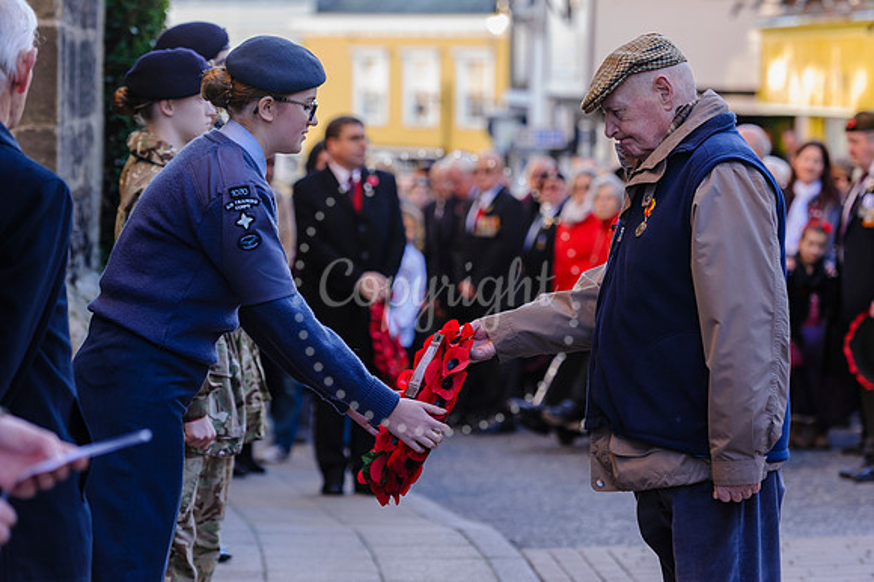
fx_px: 3221
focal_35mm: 133
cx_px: 500
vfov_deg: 10.3
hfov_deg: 15.4
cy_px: 249
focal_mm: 116
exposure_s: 1/250
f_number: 4
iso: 800
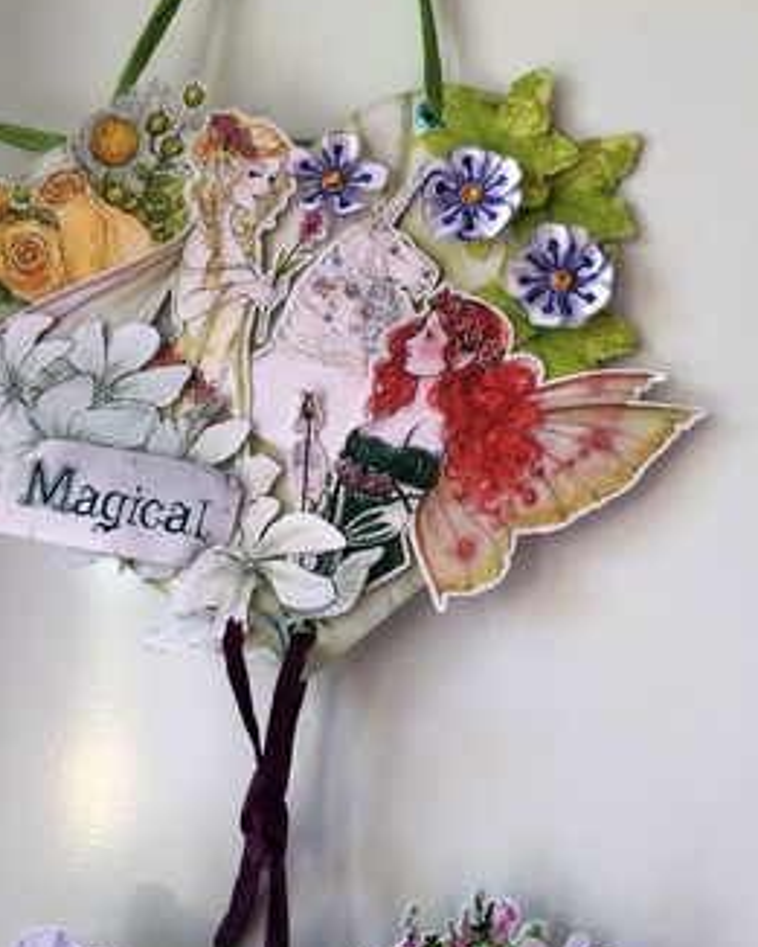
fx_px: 1093
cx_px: 301
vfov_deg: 46.6
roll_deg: -2.6
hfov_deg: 38.1
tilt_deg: +15.0
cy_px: 386
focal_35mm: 39
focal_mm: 4.15
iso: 32
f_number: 2.2
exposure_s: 1/50
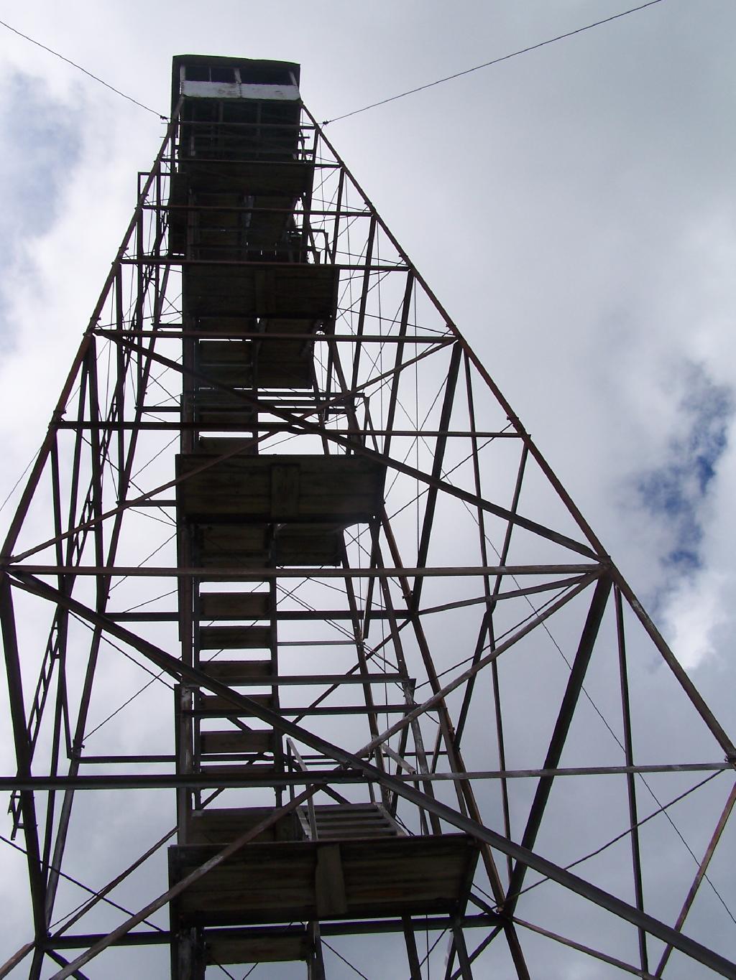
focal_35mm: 38
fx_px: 1077
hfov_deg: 37.7
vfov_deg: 49.0
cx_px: 368
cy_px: 490
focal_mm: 6.3
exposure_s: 1/640
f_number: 5.6
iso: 80
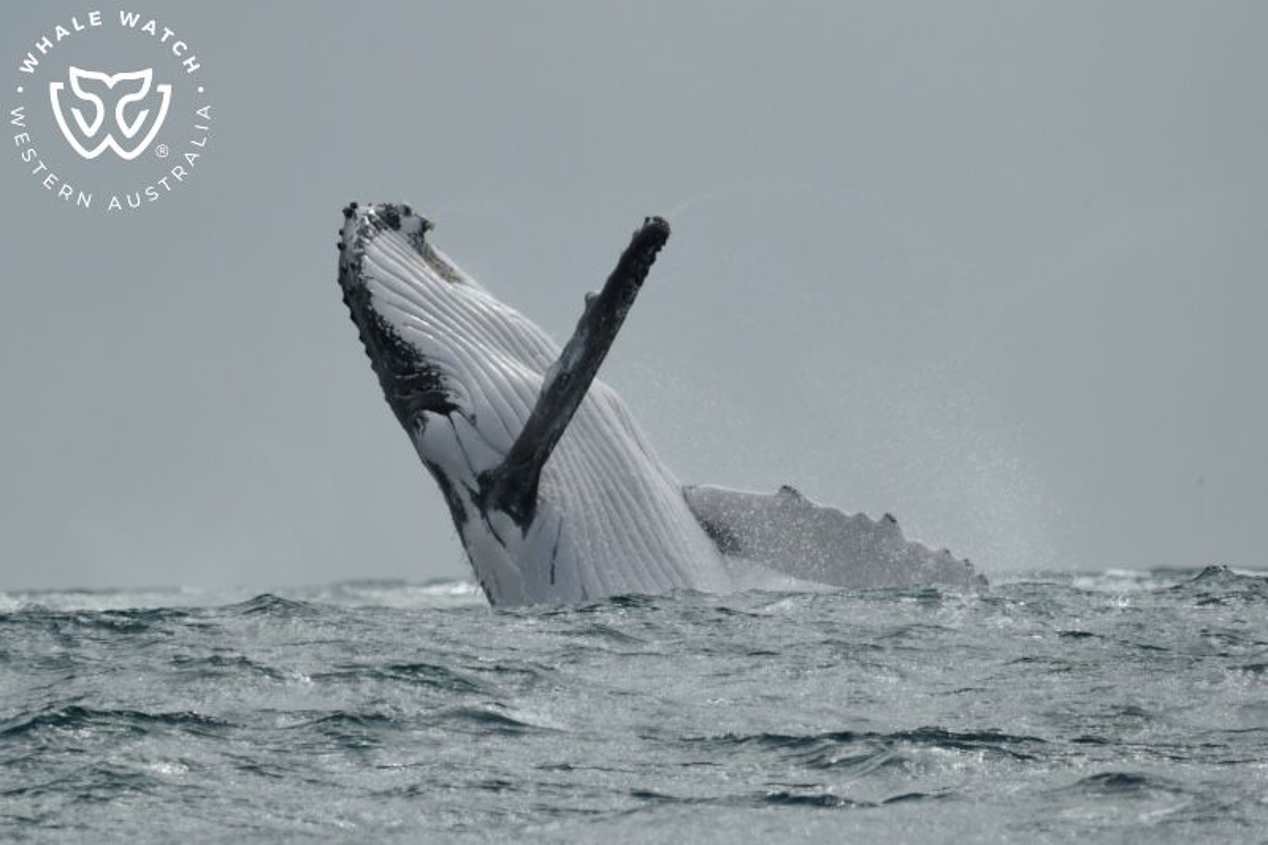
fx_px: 14789
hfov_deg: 4.9
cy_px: 422
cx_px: 634
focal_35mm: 420
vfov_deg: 3.3
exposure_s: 1/8000
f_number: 6
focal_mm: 420
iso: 500
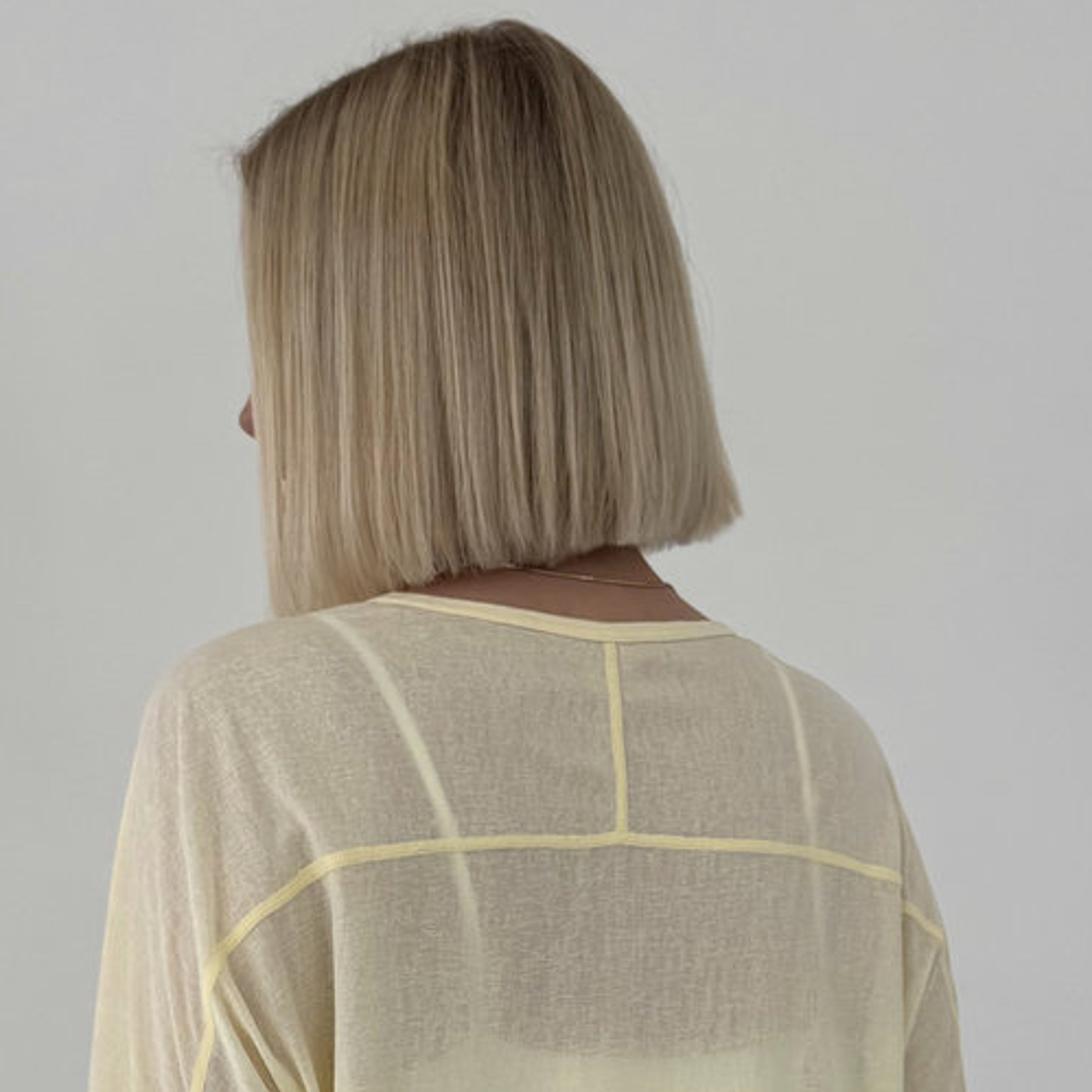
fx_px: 1820
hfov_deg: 33.4
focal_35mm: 51
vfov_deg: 30.2
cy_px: 1182
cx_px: 510
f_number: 1.78
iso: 80
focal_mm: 6.76
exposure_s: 1/299
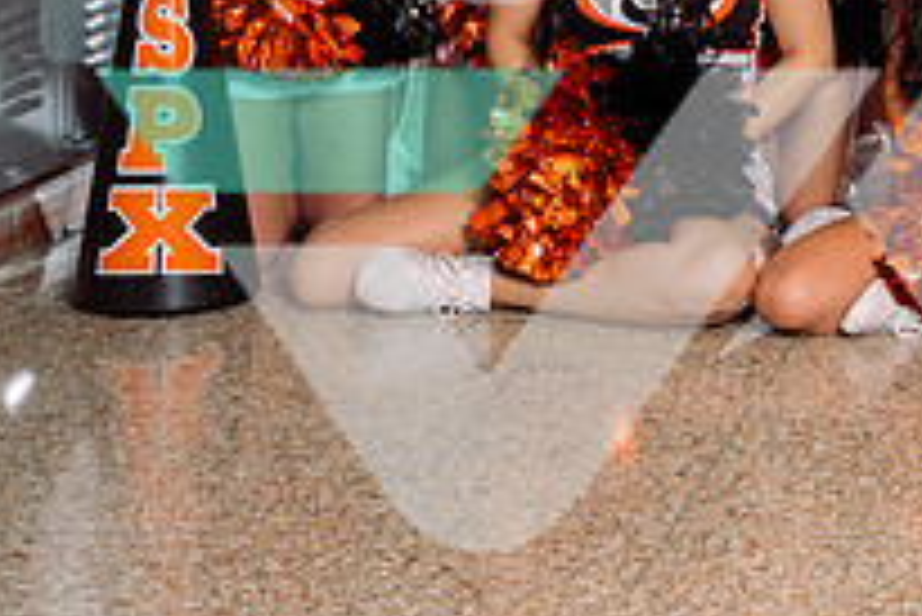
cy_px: -236
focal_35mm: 119
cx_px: 1255
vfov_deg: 11.2
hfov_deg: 16.1
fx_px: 3050
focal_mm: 42
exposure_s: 1/250
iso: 250
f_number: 7.1
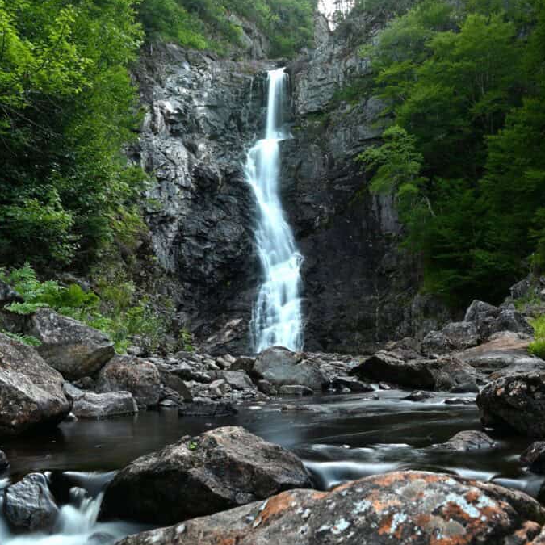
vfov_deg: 41.7
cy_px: 320
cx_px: 274
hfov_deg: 41.9
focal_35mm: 40
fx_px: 712
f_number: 11
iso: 100
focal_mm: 31
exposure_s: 2
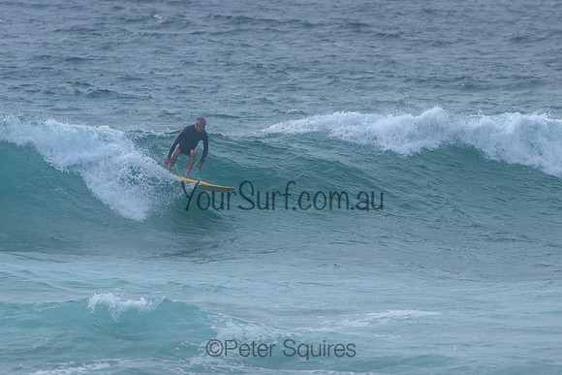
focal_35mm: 550
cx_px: 222
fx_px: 8593
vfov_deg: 2.5
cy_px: 172
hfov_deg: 3.7
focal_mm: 400
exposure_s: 1/2000
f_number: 9
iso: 500
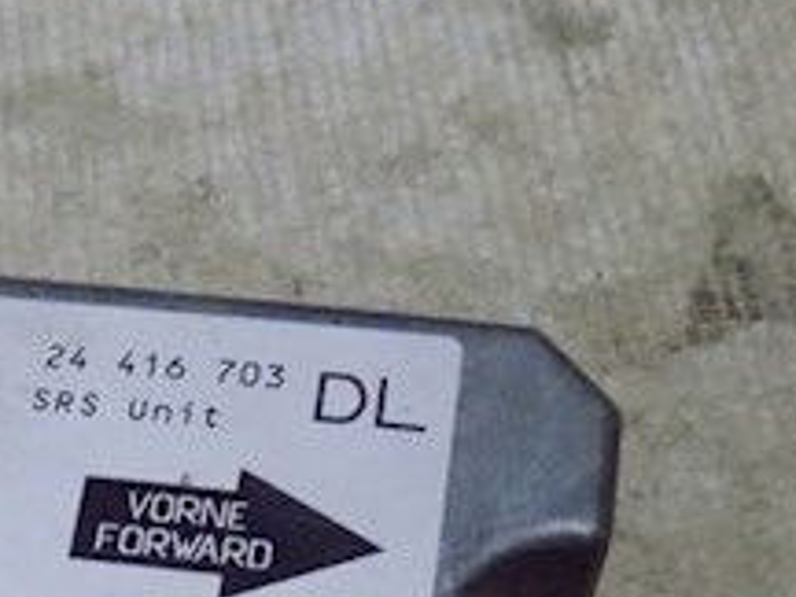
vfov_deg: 19.5
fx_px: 1564
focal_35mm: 68
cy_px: 833
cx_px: 85
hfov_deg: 27.6
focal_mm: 4
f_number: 3.1
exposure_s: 1/125
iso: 900
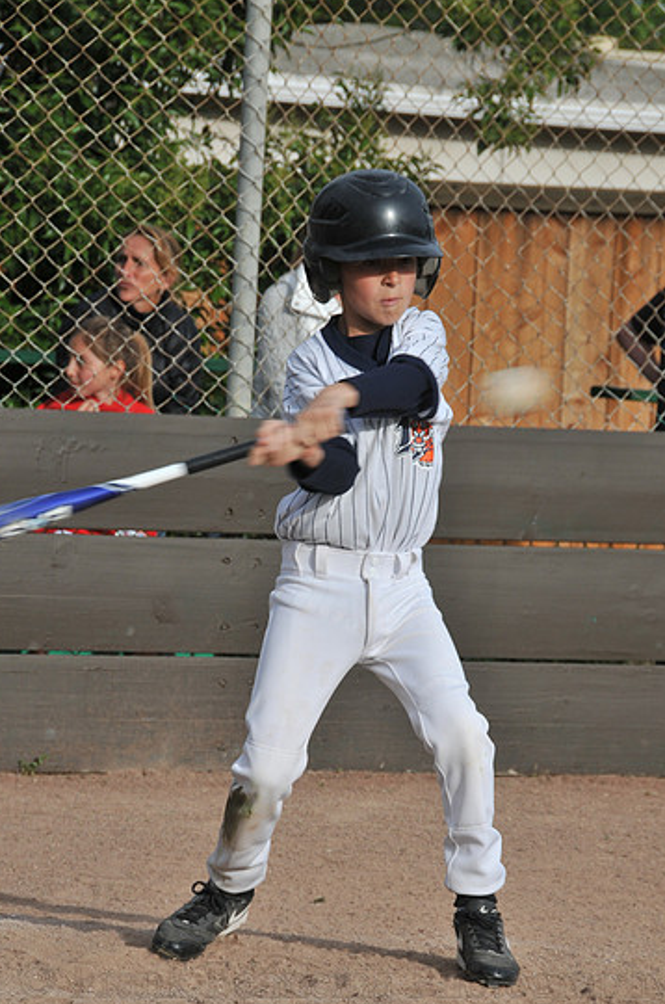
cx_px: 345
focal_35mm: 218
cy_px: 528
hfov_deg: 6.3
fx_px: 6050
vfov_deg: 9.5
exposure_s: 1/250
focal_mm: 135
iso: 200
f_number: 11
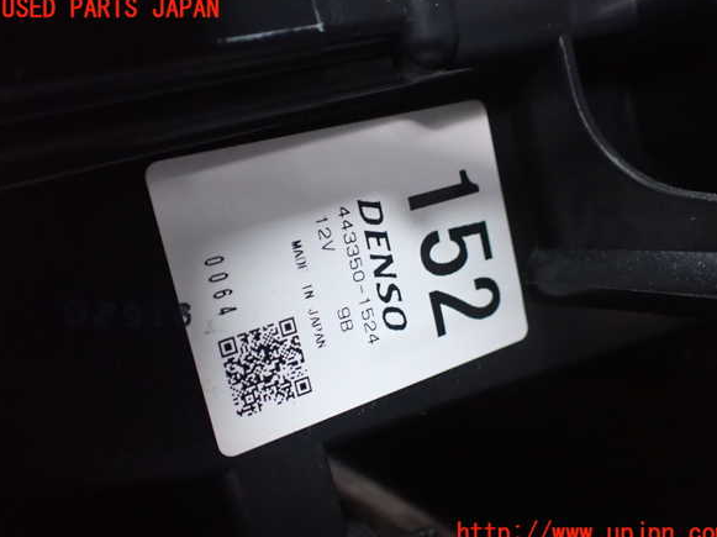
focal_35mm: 31
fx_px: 642
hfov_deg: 58.4
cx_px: 365
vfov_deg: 45.4
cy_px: 272
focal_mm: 5.4
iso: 1250
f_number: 2.3
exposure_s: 1/30
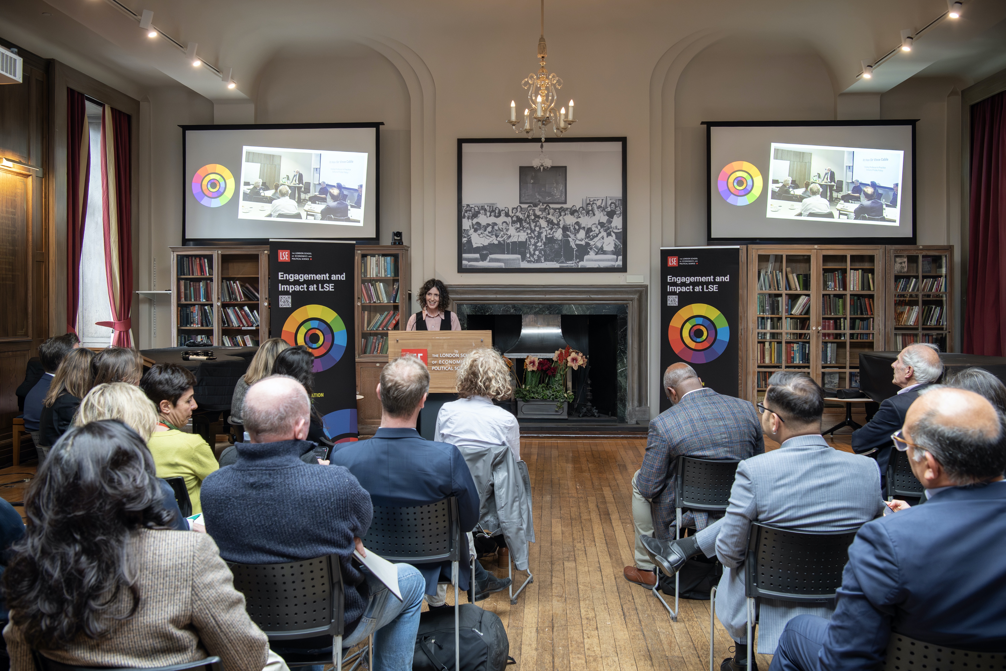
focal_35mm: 32
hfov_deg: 58.7
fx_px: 894
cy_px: 336
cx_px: 503
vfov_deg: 41.1
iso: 2500
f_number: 5.6
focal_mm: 32
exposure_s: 1/160
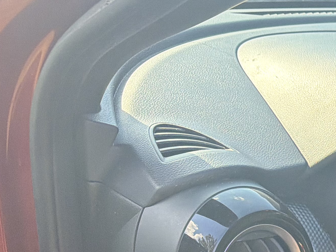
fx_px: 708
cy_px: 342
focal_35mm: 73
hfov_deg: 22.6
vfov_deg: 18.5
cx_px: 480
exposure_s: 1/858
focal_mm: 6.76
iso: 800
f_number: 1.78
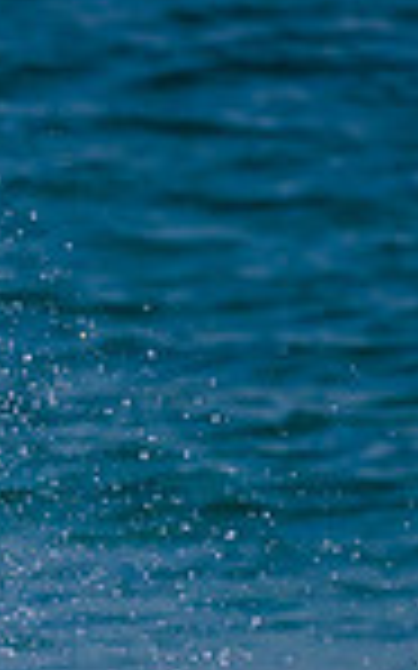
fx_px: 79619
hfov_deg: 0.3
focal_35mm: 4364
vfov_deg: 0.5
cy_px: 685
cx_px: -1053
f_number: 6.3
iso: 280
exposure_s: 1/2000
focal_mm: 800
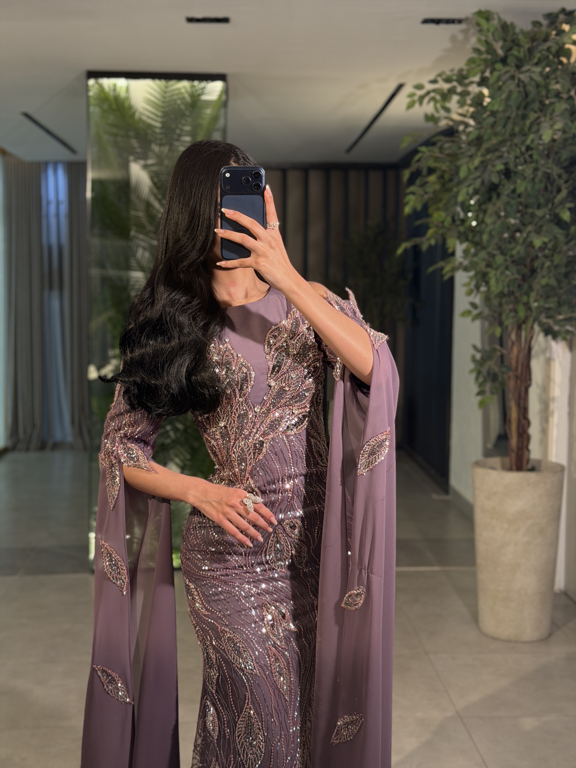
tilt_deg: -16.1
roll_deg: -0.2
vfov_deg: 39.7
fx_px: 1065
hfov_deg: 30.3
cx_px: 288
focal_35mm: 48
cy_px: 384
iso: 80
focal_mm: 6.76
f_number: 1.78
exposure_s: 1/60
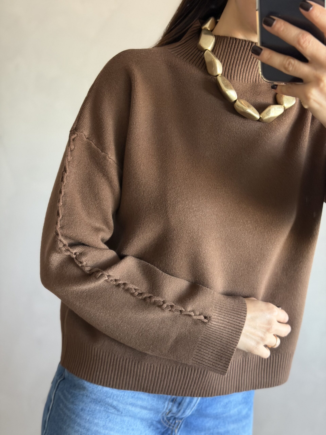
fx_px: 603
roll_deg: -12.3
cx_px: 163
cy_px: 218
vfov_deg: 39.7
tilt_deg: -30.9
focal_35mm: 48
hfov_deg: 30.3
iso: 500
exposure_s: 1/36
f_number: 1.78
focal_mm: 6.76
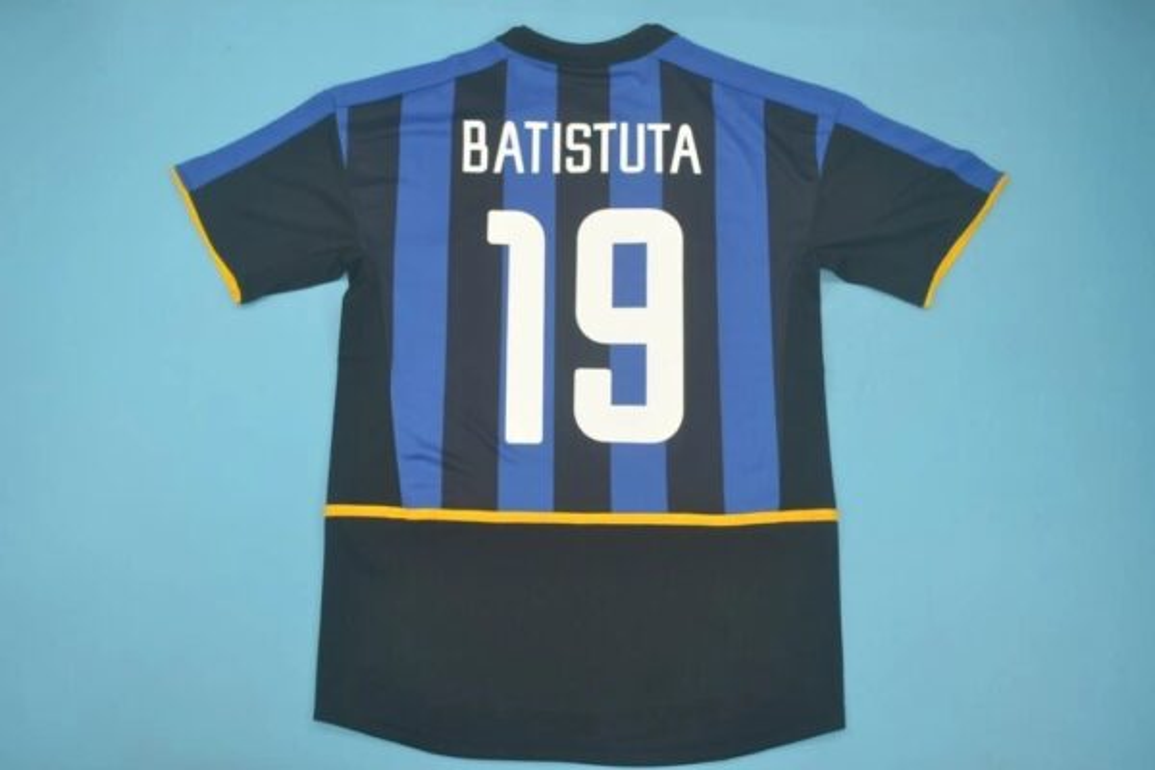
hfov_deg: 57.2
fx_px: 1059
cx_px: 578
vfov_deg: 40.0
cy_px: 385
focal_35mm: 33
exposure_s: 1/100
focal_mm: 22
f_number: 4
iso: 200
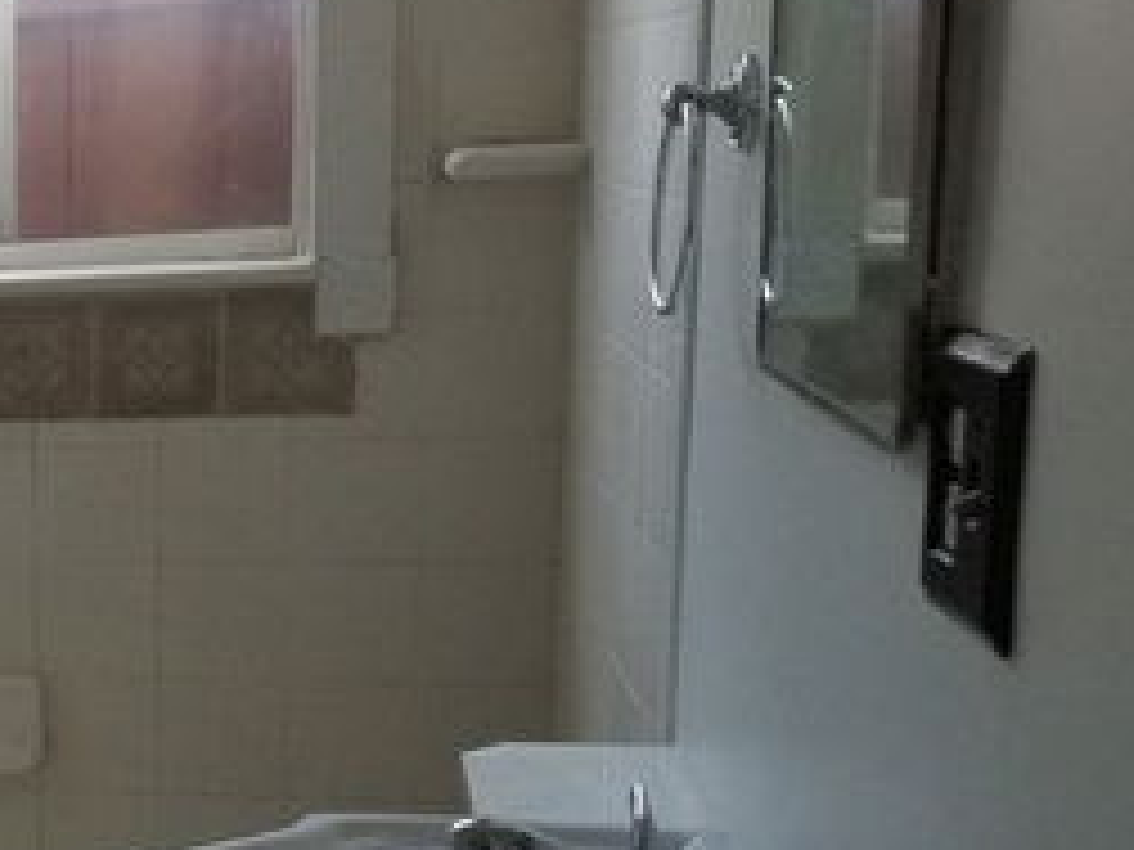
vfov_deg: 22.1
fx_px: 2162
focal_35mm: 66
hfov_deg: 25.6
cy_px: 580
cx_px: -302
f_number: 1.7
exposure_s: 1/60
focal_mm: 4.2
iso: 125
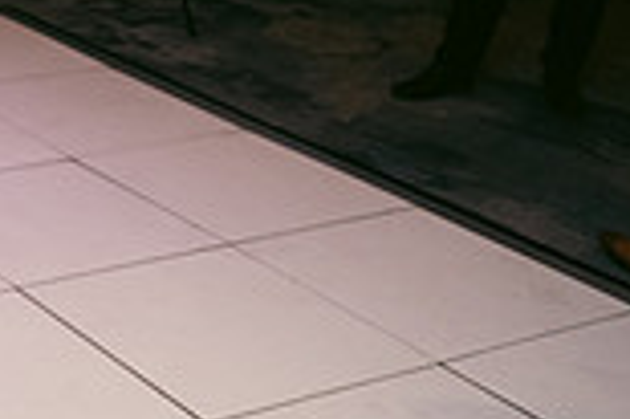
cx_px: -358
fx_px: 1573
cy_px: -218
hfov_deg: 19.3
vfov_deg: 14.1
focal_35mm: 90
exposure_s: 1/160
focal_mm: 24
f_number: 3.5
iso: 800
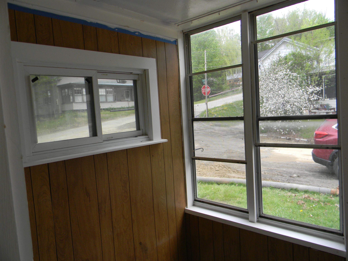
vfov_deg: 49.7
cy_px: 130
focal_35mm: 28
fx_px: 281
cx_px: 174
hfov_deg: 63.4
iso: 80
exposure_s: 1/126
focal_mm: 5
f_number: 3.5
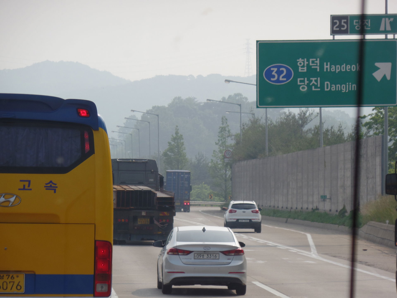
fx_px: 2489
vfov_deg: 6.8
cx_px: 198
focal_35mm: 217
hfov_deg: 9.1
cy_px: 149
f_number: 4.8
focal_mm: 38.6
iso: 80
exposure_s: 1/500
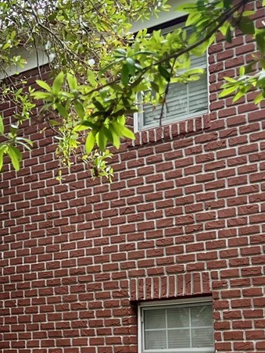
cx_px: 24
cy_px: 267
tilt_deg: +7.2
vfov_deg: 21.1
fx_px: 939
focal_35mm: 92
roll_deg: -0.2
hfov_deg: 15.9
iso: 50
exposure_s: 1/162
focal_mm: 5.7
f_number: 1.5
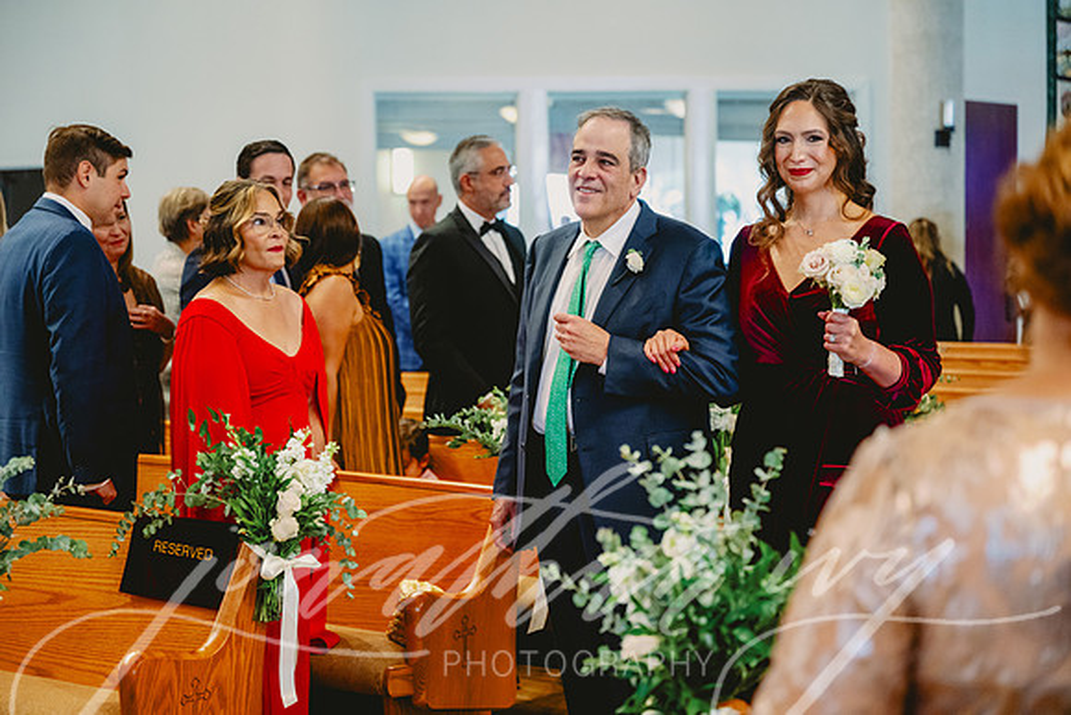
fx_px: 2083
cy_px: 358
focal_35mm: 70
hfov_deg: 28.8
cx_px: 536
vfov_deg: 19.5
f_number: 2.8
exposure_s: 1/320
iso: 2500
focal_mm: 70
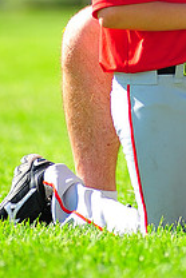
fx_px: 3876
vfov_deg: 4.1
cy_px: -59
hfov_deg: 2.7
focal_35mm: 501
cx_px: 245
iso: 200
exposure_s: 1/800
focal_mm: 180
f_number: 3.5
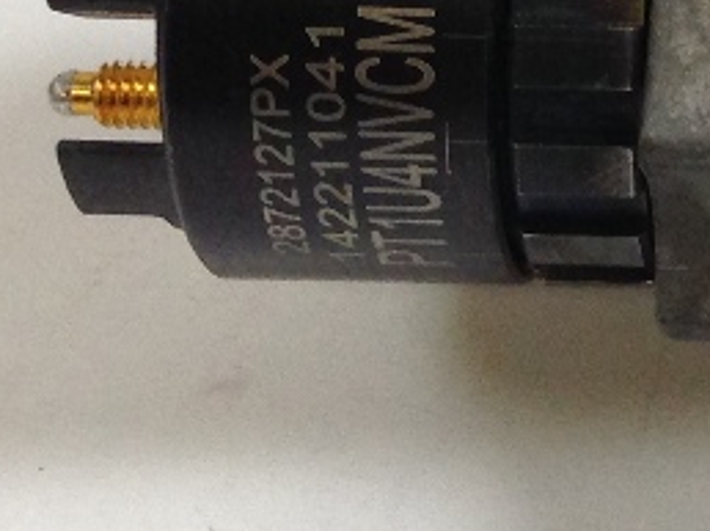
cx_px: 1593
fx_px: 3361
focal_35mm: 164
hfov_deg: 10.6
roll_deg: +3.3
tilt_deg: -38.2
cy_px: -275
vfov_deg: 8.8
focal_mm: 4.12
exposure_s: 1/120
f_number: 2.4
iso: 80
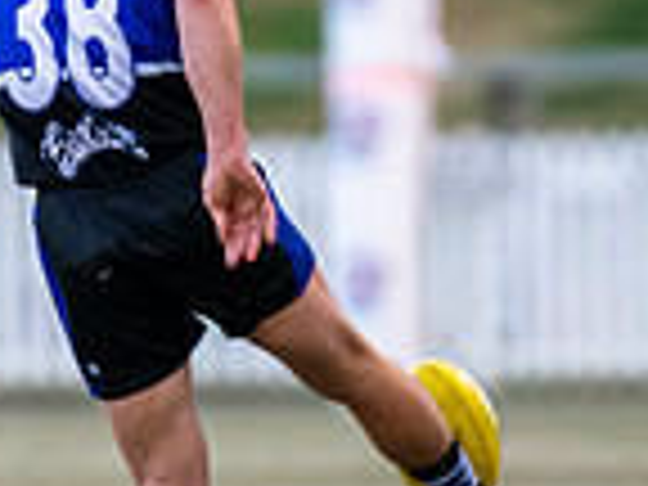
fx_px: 32048
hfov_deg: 1.2
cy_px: 174
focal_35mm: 1712
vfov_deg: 0.9
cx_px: -66
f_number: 2.8
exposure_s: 1/1250
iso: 1600
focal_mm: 300
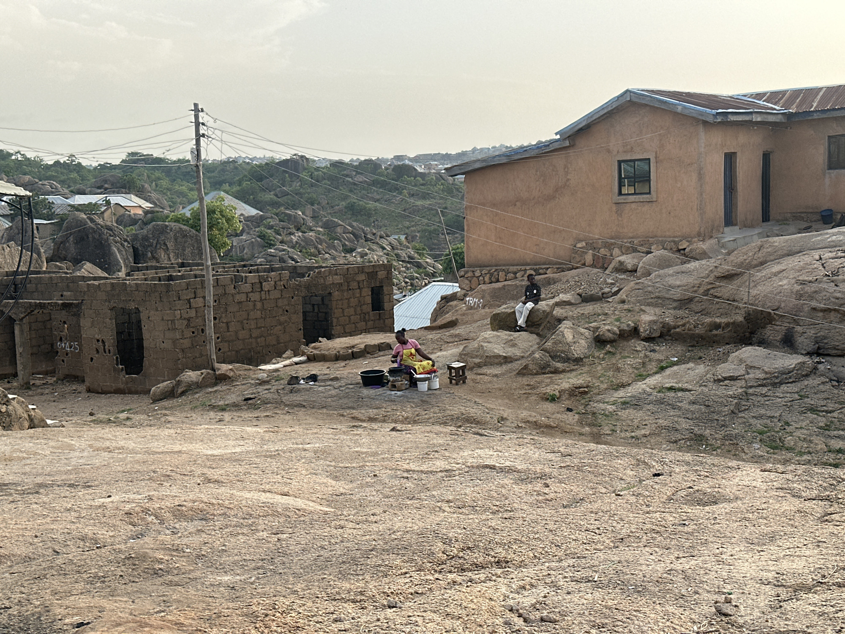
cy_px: 317
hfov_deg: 39.7
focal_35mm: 48
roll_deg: +2.1
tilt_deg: -6.0
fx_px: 1172
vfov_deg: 30.3
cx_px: 422
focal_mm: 6.86
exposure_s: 1/604
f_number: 1.78
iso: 64
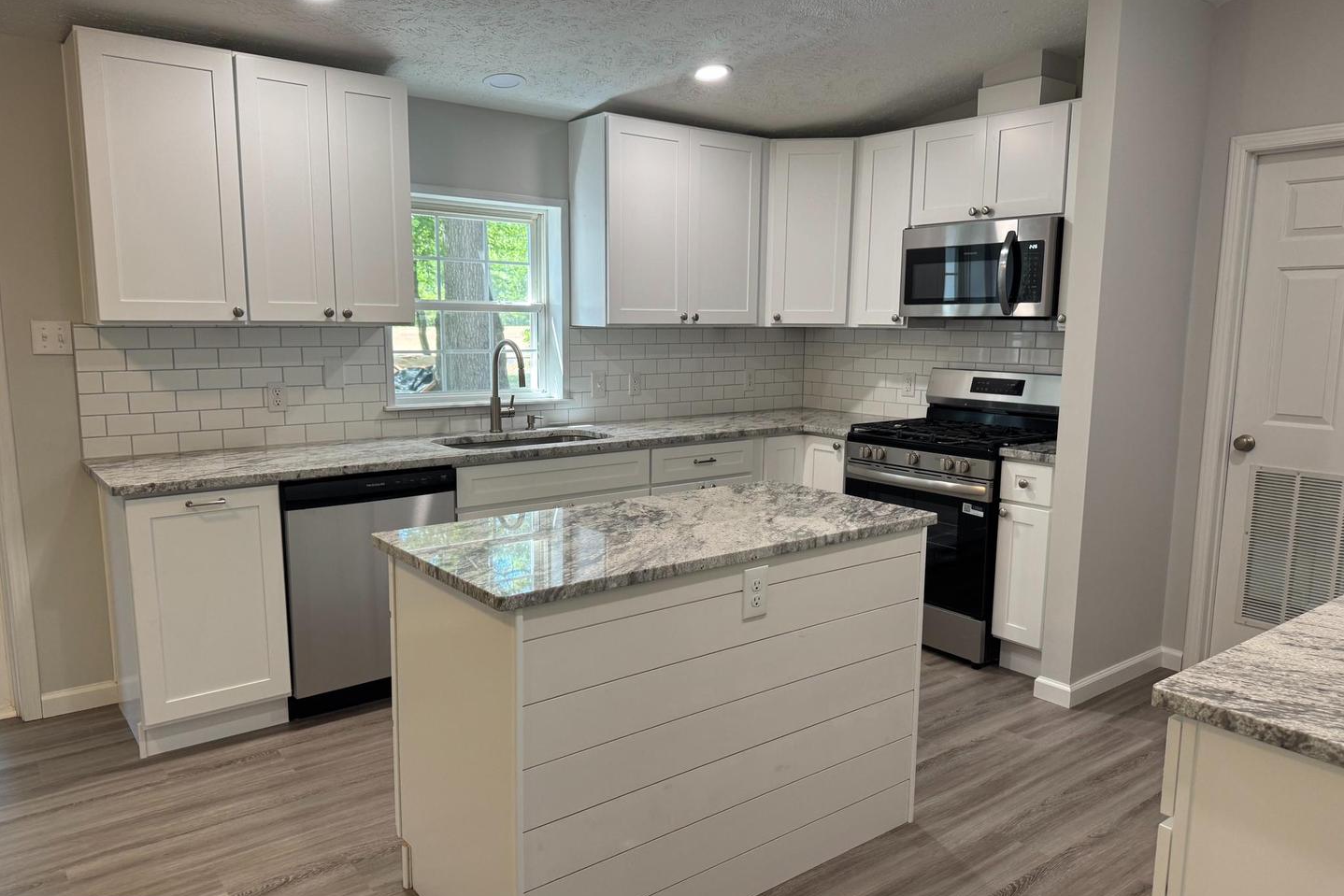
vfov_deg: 51.3
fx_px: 933
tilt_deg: -9.3
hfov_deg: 71.5
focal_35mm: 25
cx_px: 672
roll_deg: -0.3
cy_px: 455
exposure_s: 1/120
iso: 160
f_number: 1.78
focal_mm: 6.76
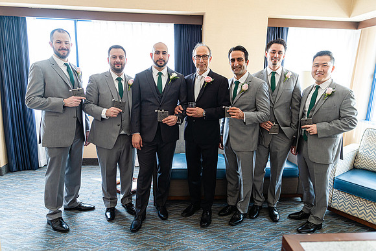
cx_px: 188
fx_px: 251
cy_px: 126
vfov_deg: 53.2
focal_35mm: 24
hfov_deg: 73.7
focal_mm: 24
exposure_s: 1/200
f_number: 2.2
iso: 1000
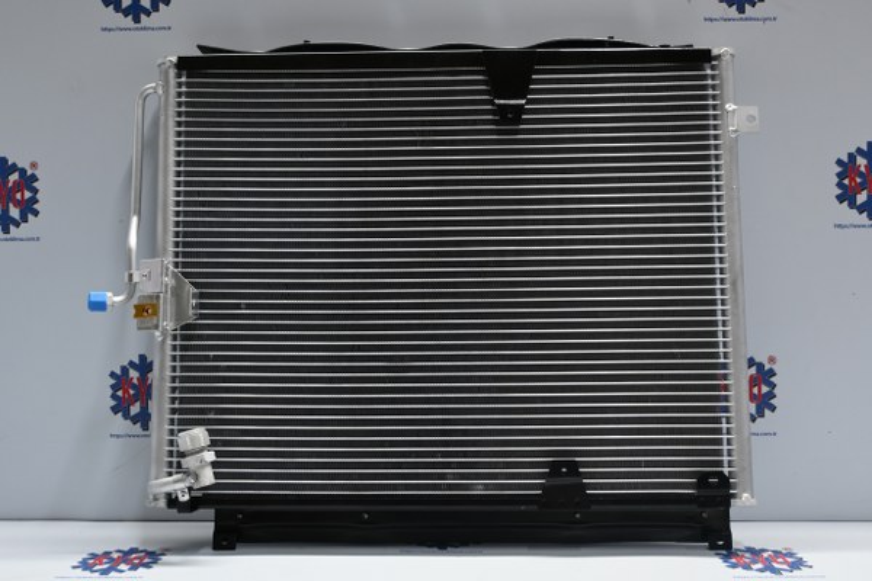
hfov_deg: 51.3
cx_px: 436
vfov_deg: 35.5
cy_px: 290
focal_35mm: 38
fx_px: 908
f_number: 4.2
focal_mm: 25
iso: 450
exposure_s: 1/40
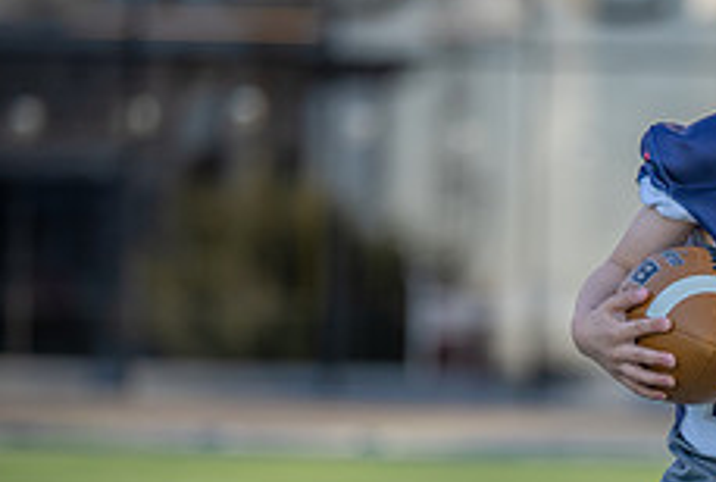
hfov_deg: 6.2
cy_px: 414
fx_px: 6600
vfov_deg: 4.2
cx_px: 840
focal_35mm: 331
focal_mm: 122
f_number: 2.8
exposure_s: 1/640
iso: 100
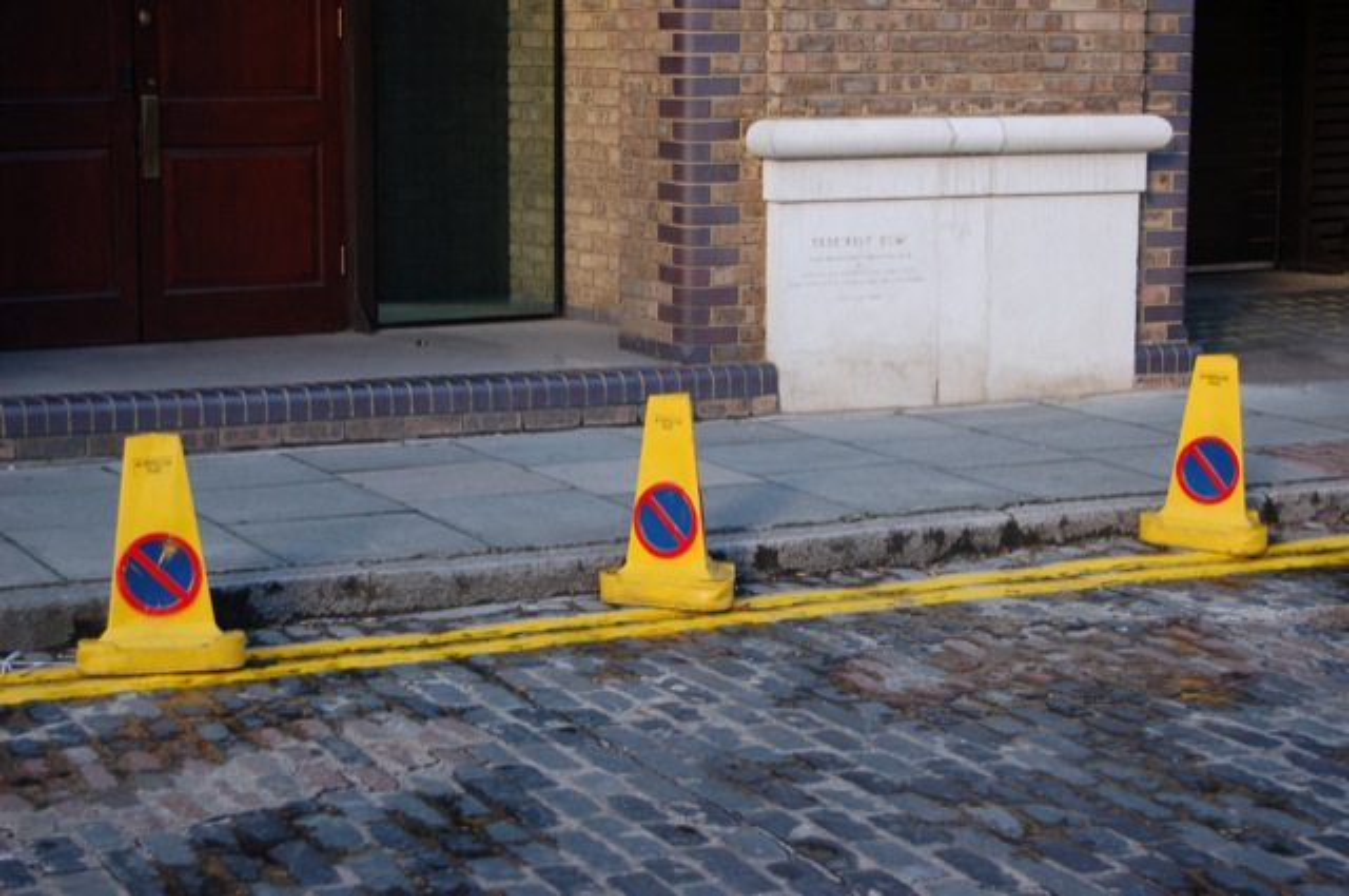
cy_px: 448
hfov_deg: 27.0
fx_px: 2807
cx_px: 674
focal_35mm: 75
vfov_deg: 18.1
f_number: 6.3
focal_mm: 50
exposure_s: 1/160
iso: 400
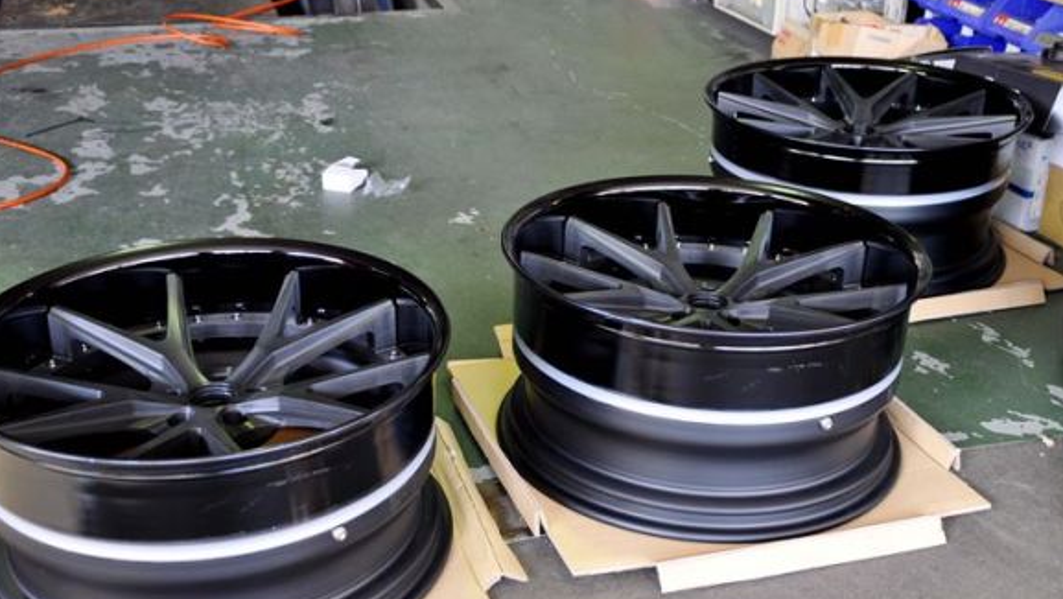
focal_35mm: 51
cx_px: 529
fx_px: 1438
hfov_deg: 40.6
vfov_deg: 23.5
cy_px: 300
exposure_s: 1/25
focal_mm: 32
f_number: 5
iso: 400
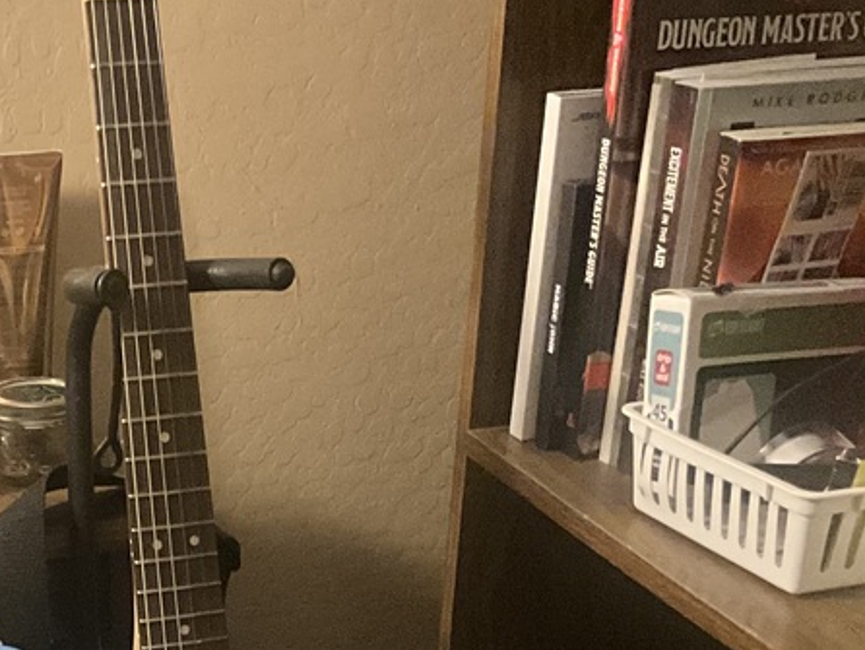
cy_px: 716
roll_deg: +1.6
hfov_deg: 24.1
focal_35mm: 78
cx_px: 39
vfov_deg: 18.2
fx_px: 1950
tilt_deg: -26.9
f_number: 1.8
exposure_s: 1/29
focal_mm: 3
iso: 640
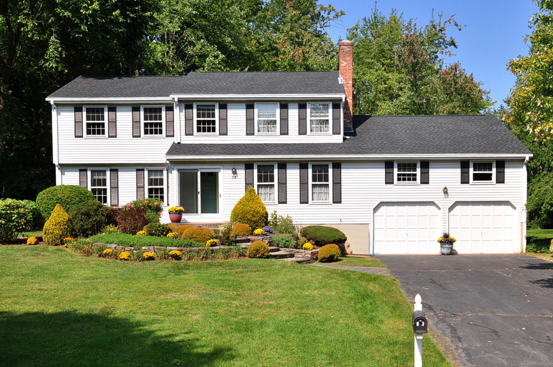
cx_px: 276
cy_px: 184
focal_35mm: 30
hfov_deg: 62.0
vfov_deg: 43.5
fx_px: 460
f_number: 8
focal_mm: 20
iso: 200
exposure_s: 1/500
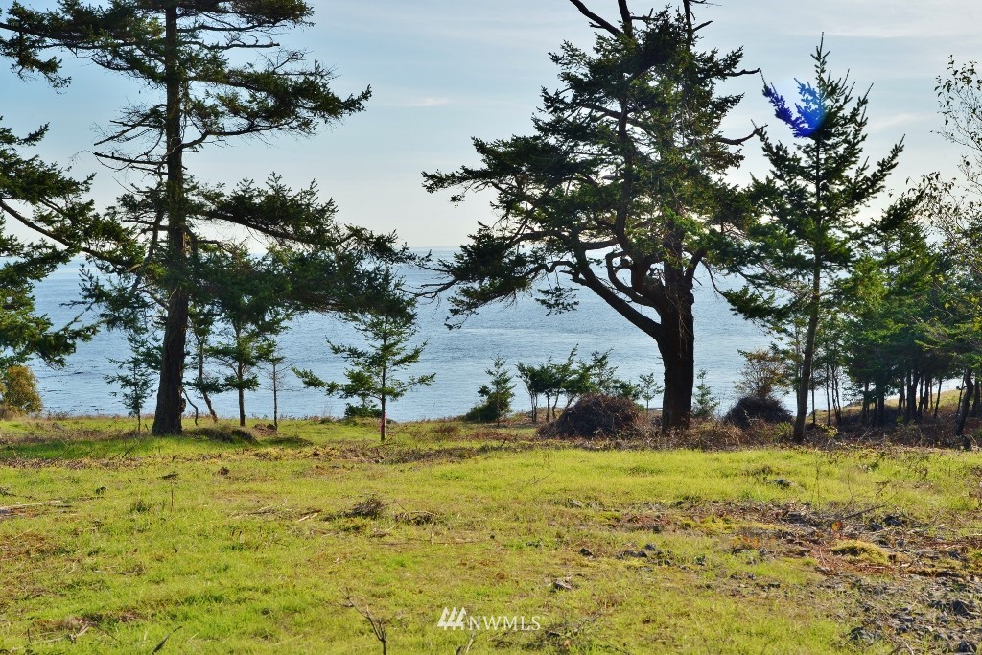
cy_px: 328
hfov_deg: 38.2
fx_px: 1419
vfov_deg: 26.0
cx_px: 491
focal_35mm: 52
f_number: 13
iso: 800
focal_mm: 52
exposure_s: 1/750
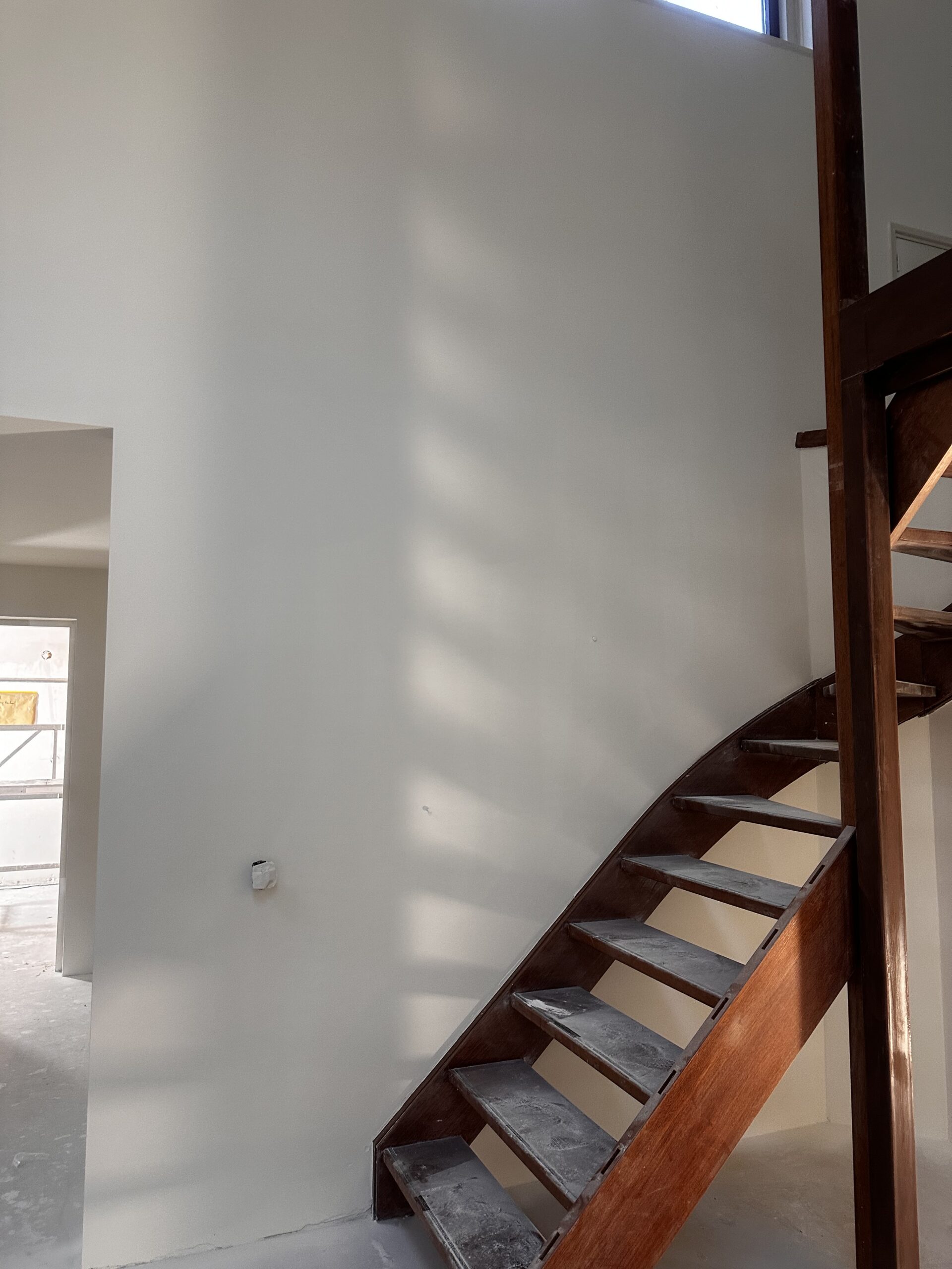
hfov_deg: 56.8
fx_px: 880
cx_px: 476
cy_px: 634
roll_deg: -0.6
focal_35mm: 24
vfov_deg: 71.6
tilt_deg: +5.4
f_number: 1.78
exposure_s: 1/50
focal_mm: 6.86
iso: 200
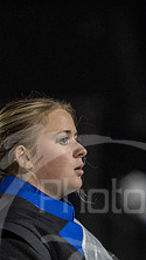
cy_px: 195
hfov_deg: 1.5
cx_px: 97
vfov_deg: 2.6
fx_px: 5742
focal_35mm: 835
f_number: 2.8
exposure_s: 1/500
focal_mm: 185
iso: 4000
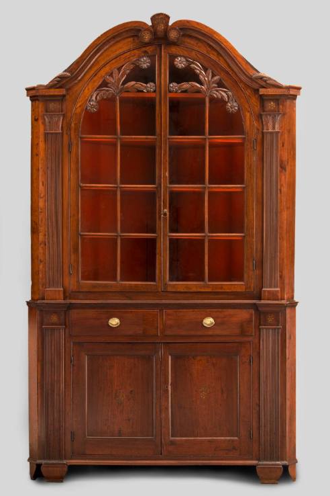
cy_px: 247
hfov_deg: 19.7
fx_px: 949
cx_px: 163
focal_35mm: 69
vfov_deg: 29.2
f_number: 16
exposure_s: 30
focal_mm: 68
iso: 100
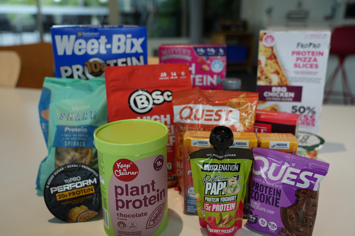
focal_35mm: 33
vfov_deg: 40.0
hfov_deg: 57.2
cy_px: 118
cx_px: 178
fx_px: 325
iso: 400
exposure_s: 1/160
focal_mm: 33
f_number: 4
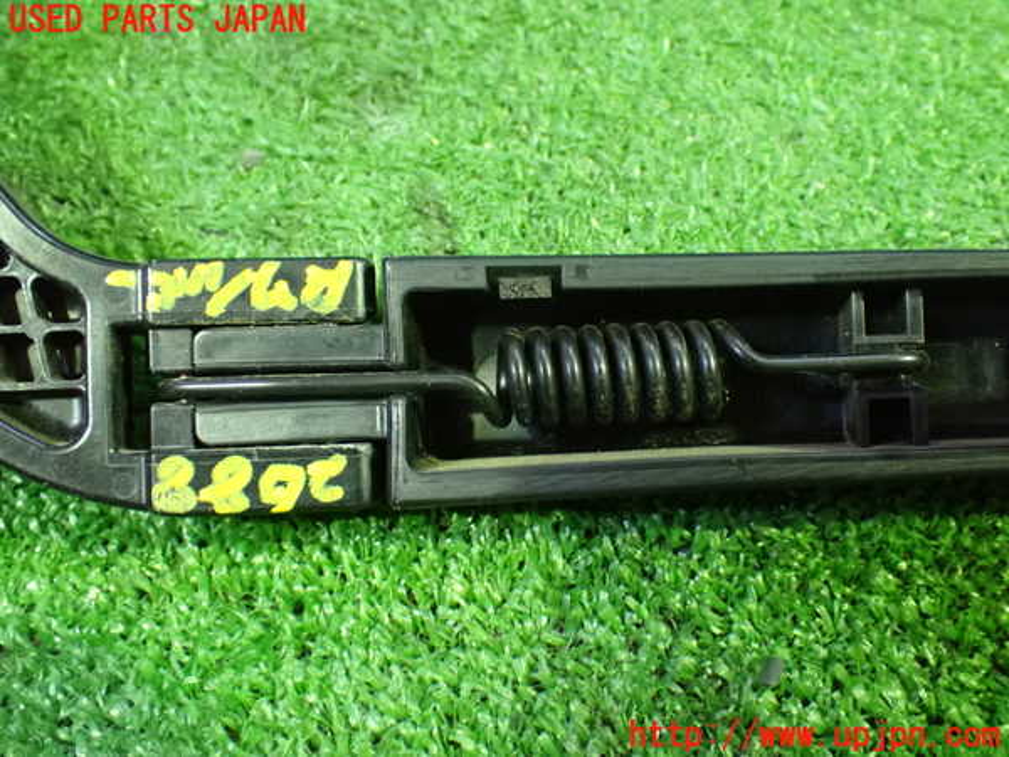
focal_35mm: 38
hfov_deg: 49.0
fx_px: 1108
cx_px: 504
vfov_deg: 37.7
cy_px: 378
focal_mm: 6.83
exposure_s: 1/40
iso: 1600
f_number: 2.7
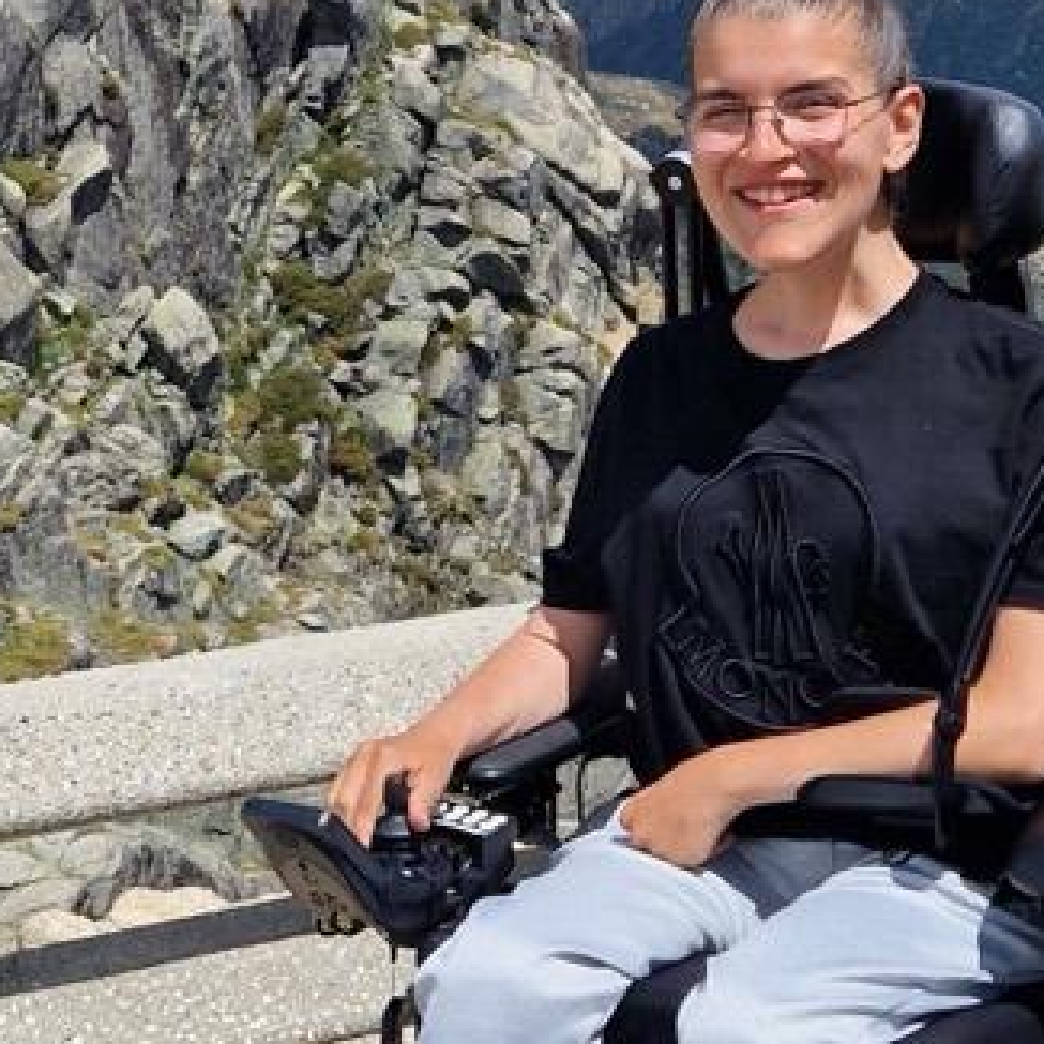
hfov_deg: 33.3
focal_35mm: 50
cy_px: 944
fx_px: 1706
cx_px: 793
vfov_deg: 32.3
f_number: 1.8
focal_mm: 5.4
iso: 50
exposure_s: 1/3152
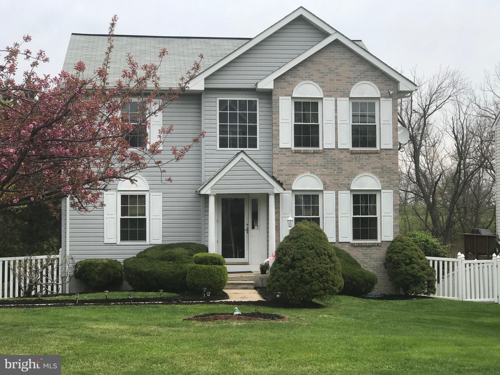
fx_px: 823
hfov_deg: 33.8
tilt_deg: +2.4
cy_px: 188
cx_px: 250
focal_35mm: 57
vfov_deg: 25.7
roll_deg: -0.1
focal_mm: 6.6
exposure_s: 1/948
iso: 20
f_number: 2.8
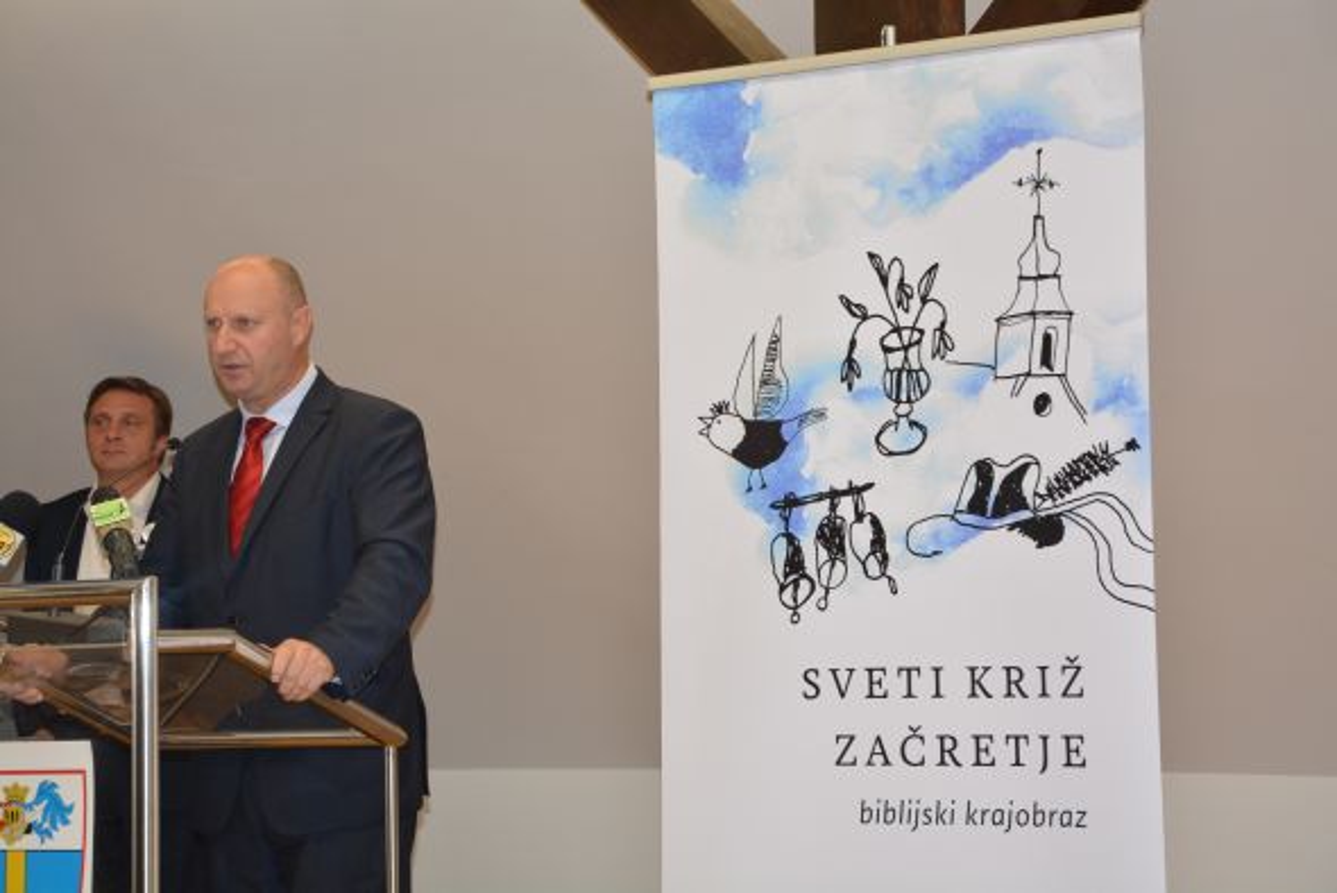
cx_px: 668
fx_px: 3455
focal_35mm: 93
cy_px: 446
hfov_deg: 21.9
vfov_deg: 14.7
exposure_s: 1/60
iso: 500
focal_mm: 62
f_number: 6.3
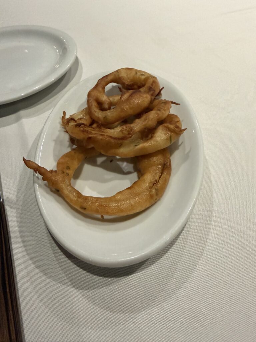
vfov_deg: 71.6
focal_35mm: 24
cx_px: 128
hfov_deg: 56.8
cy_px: 171
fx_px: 237
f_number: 2.2
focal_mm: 2.22
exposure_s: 1/60
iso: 500
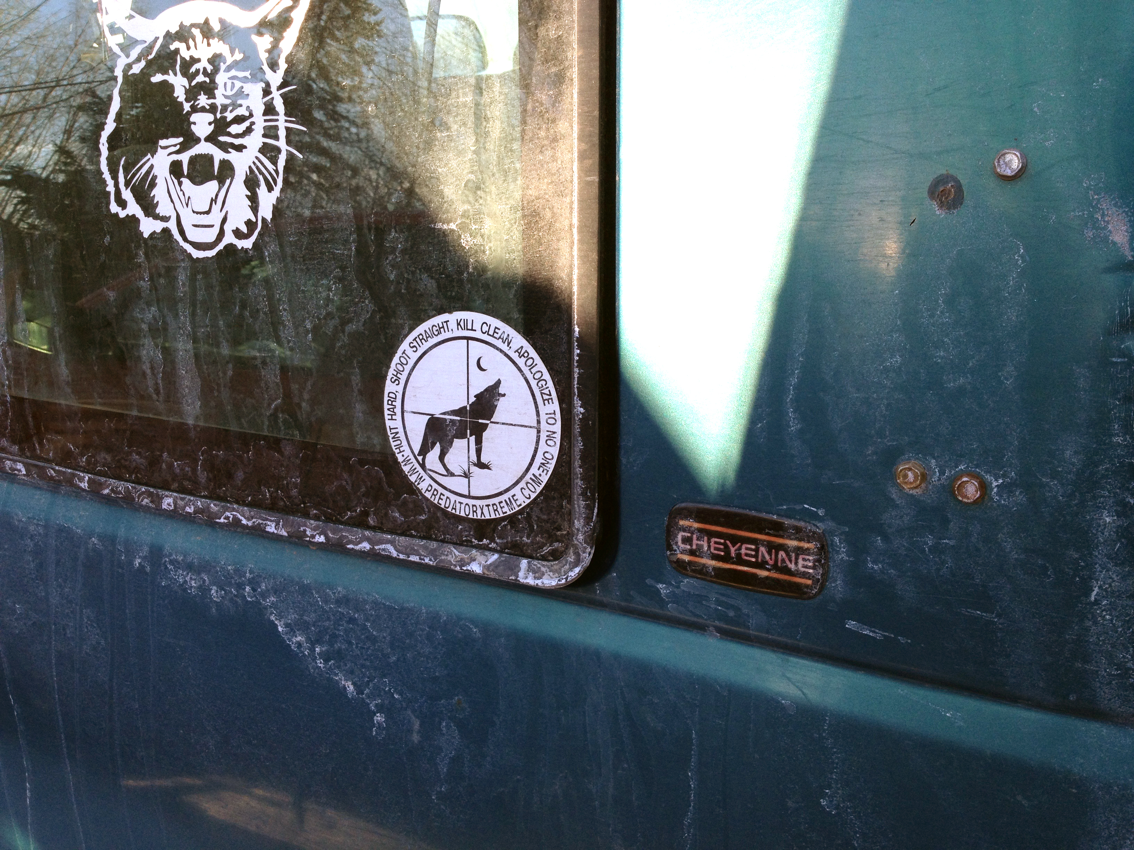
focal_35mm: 35
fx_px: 1147
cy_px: 425
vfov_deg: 40.7
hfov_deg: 52.6
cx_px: 567
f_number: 2.4
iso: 50
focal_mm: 4.28
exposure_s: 1/183
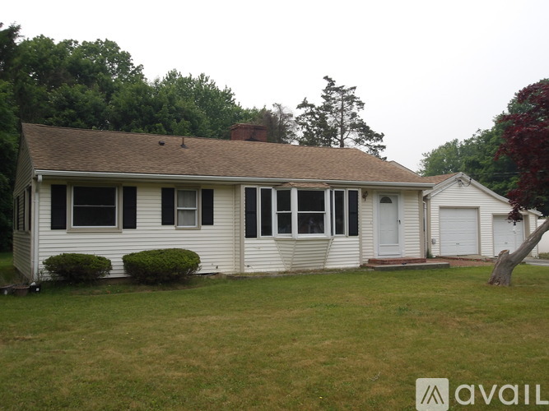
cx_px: 274
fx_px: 539
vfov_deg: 41.8
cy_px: 206
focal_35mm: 34
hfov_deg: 54.0
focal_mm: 6.1
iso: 100
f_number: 11.6
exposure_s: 1/60
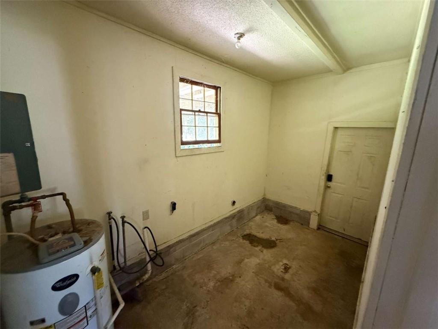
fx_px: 177
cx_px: 219
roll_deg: -1.4
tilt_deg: -11.0
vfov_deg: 85.7
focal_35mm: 14
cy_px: 164
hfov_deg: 102.1
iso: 1000
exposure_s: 1/60
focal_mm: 2.22
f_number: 2.2
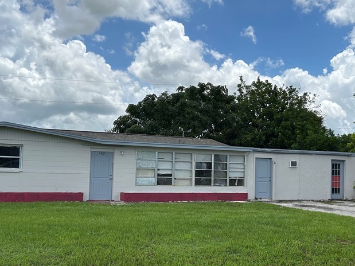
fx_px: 441
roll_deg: -1.3
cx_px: 205
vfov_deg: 33.5
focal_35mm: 43
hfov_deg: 43.7
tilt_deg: +2.0
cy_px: 153
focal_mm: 5.7
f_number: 1.5
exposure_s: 1/6579
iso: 50
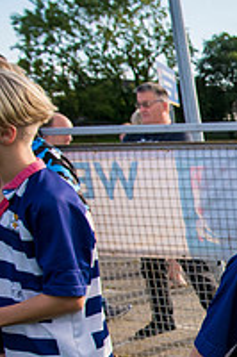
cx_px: 488
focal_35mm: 58
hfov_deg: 16.7
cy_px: 331
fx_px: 574
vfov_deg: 32.5
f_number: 5.6
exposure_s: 1/800
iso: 400
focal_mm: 20
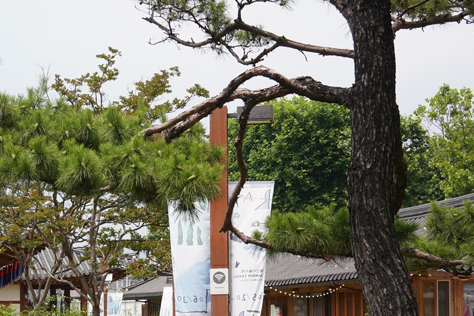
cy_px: 283
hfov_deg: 22.9
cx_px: 30
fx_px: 1132
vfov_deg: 15.7
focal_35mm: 86
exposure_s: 1/100
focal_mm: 35
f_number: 9
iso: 100
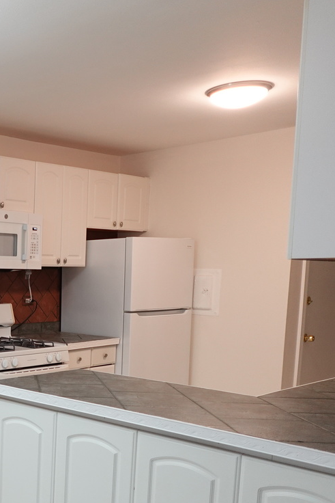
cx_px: -93
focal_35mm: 44
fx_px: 614
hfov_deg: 26.3
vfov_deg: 43.6
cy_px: 349
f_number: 2
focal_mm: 7.6
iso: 320
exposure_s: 1/80
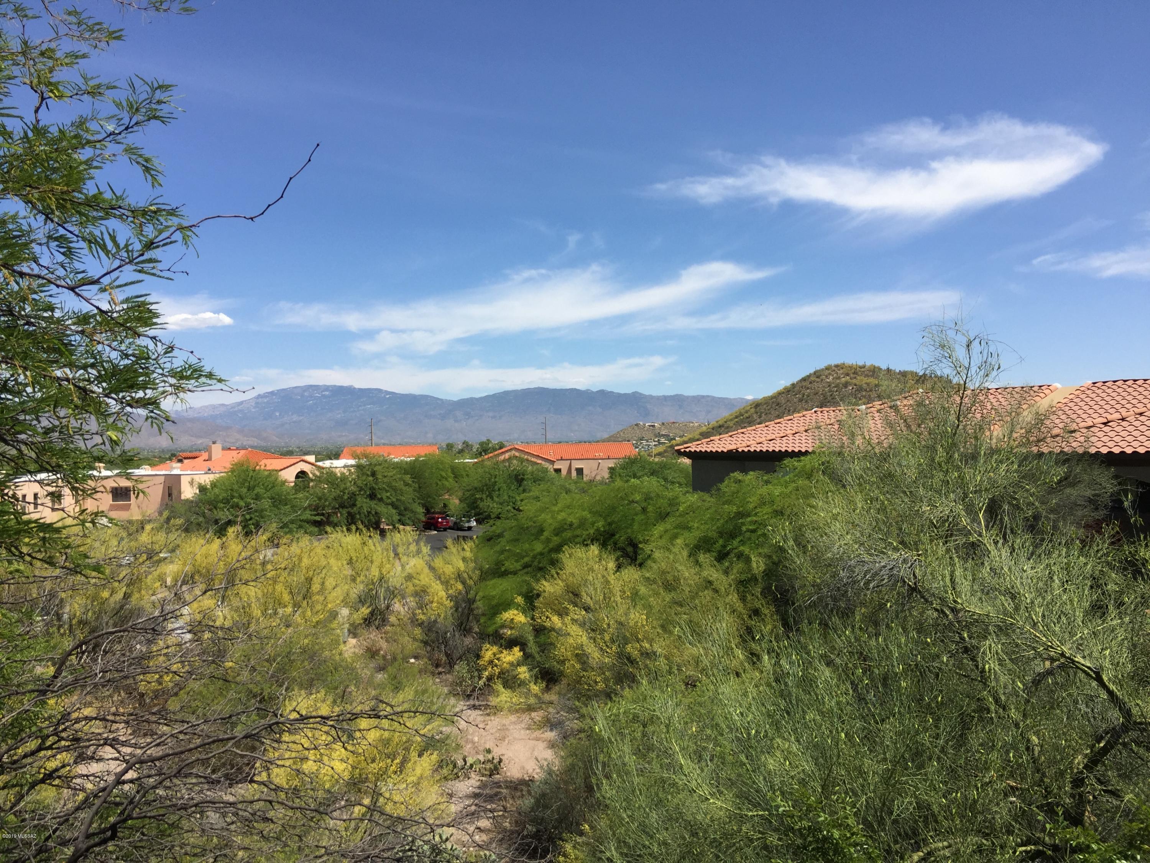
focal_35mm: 29
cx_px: 575
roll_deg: +0.0
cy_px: 432
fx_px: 963
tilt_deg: +1.9
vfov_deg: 48.2
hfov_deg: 61.7
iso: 32
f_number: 2.2
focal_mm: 4.15
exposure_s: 1/2475
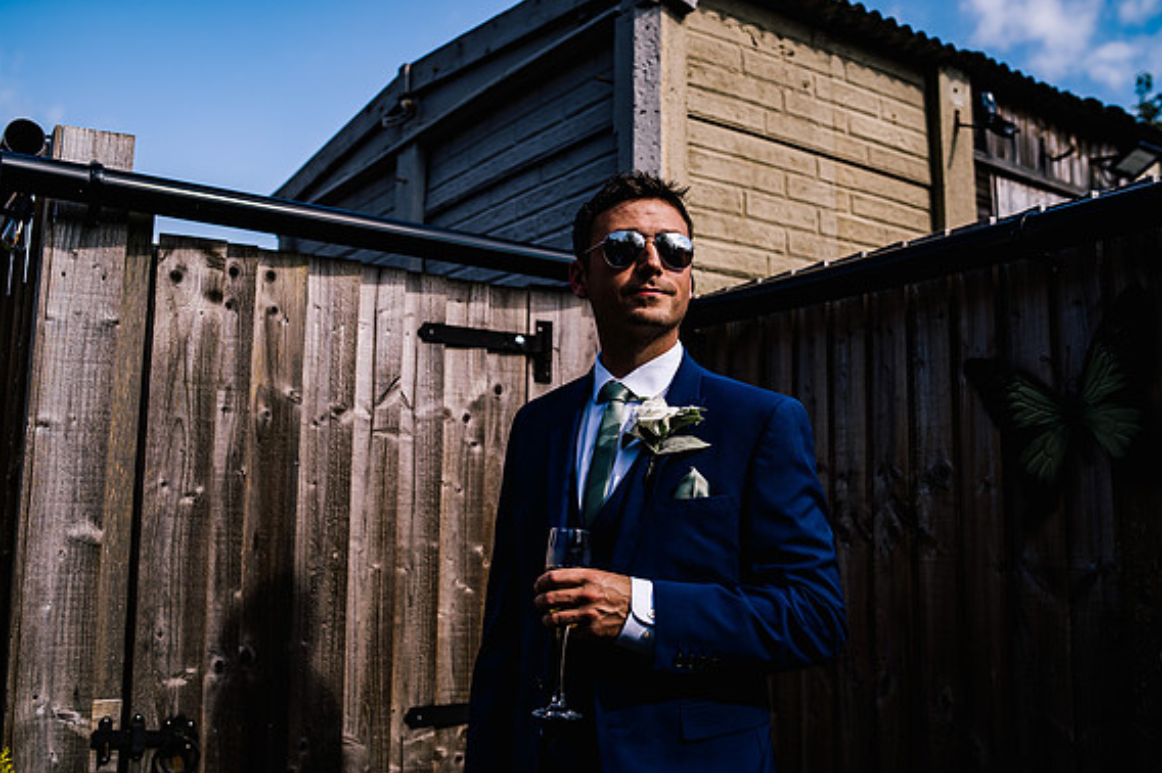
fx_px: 1161
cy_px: 381
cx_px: 581
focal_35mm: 36
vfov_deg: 36.8
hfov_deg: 53.2
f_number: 3.2
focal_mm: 35
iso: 50
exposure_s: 1/1250
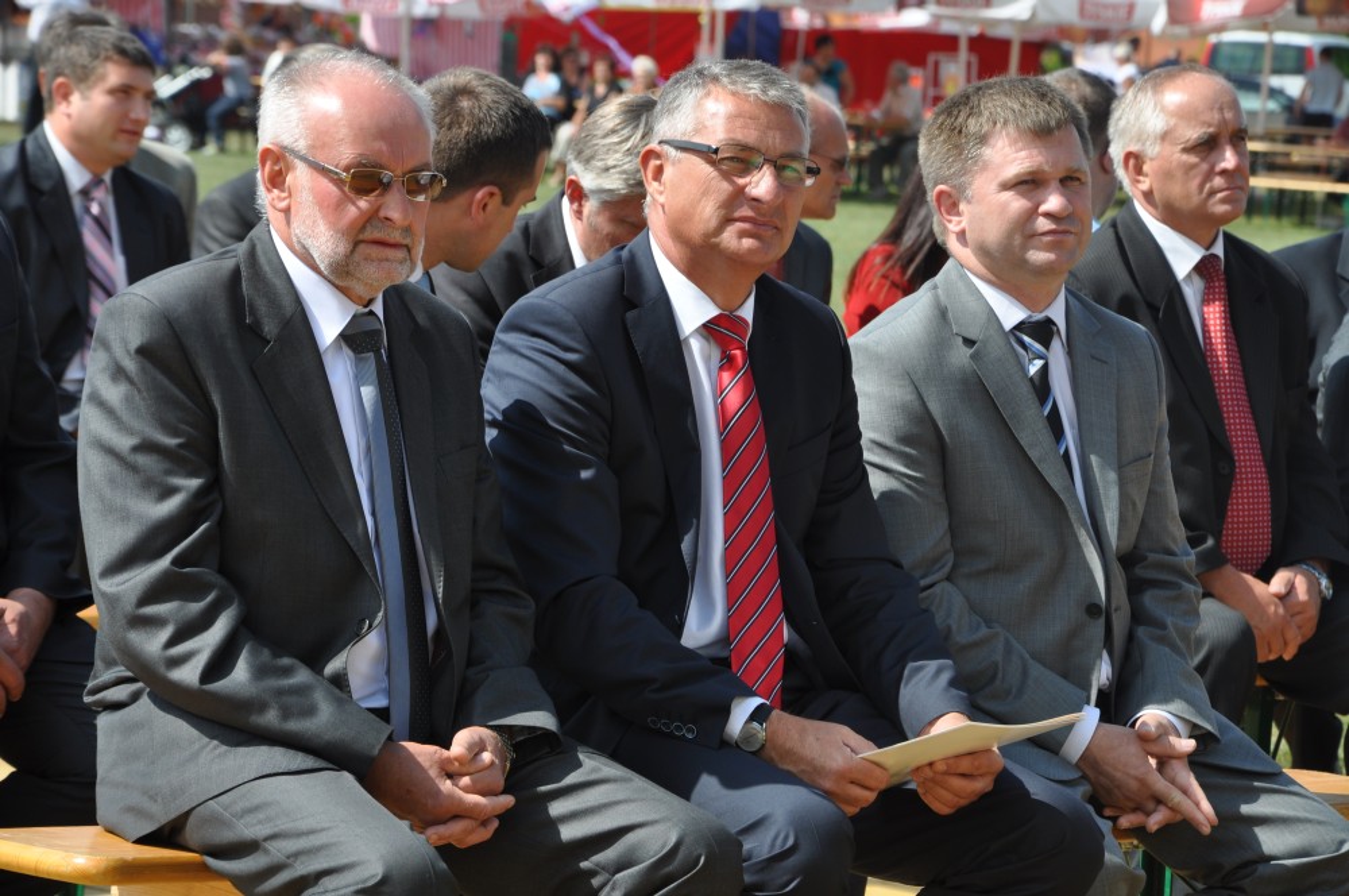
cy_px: 448
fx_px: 5894
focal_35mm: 158
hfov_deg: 13.1
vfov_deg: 8.7
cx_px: 674
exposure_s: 1/320
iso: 200
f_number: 9
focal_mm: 105
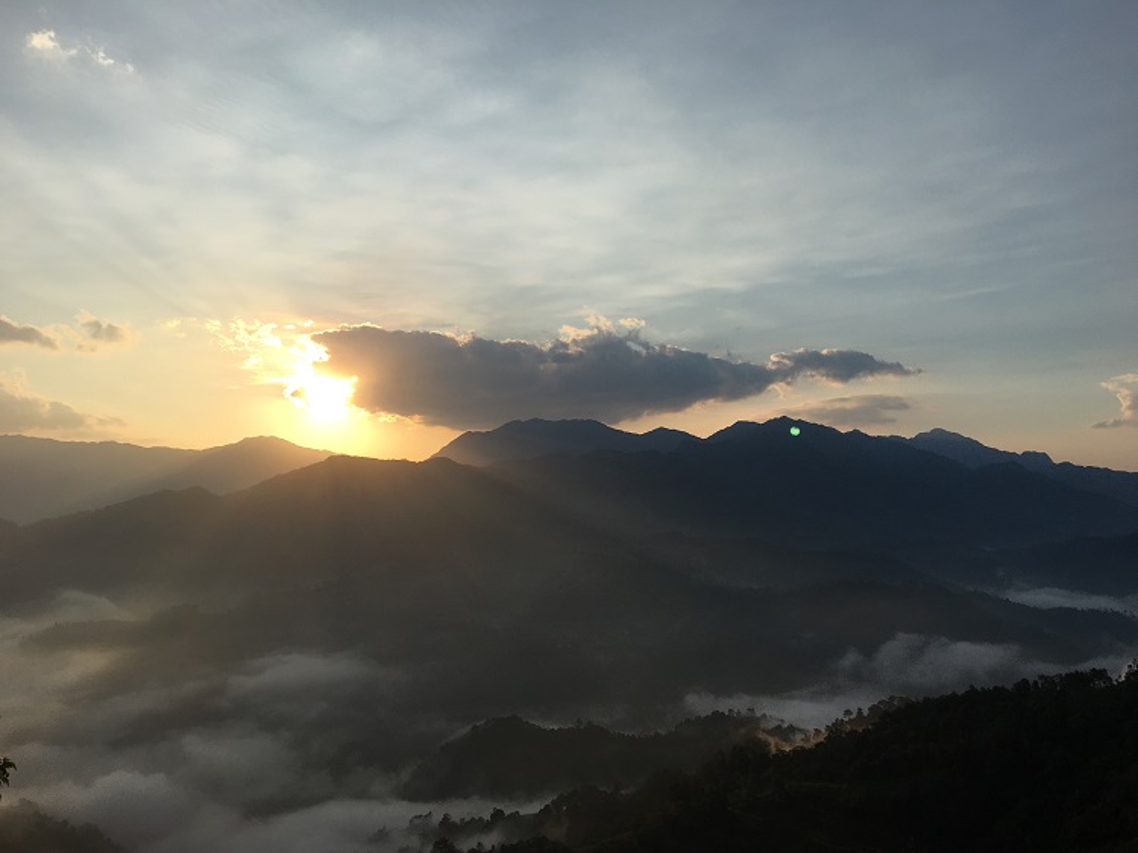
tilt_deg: +5.8
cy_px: 426
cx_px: 569
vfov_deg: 48.2
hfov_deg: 61.7
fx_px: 953
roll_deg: +0.7
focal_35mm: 29
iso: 25
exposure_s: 1/2198
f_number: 2.2
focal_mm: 4.15
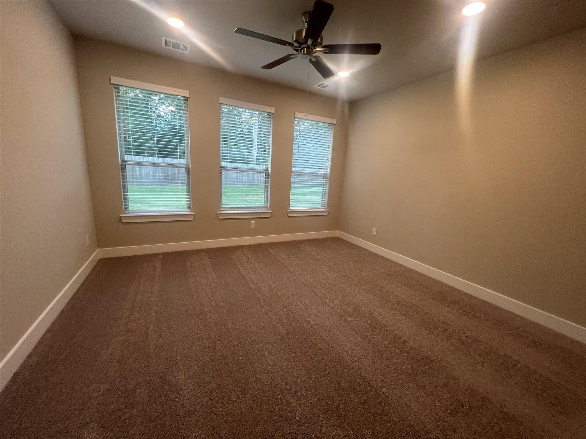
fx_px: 220
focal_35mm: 13
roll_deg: -3.7
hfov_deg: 106.2
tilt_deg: -12.9
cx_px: 293
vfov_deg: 89.9
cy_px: 220
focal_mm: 1.57
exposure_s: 1/120
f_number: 1.8
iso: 200
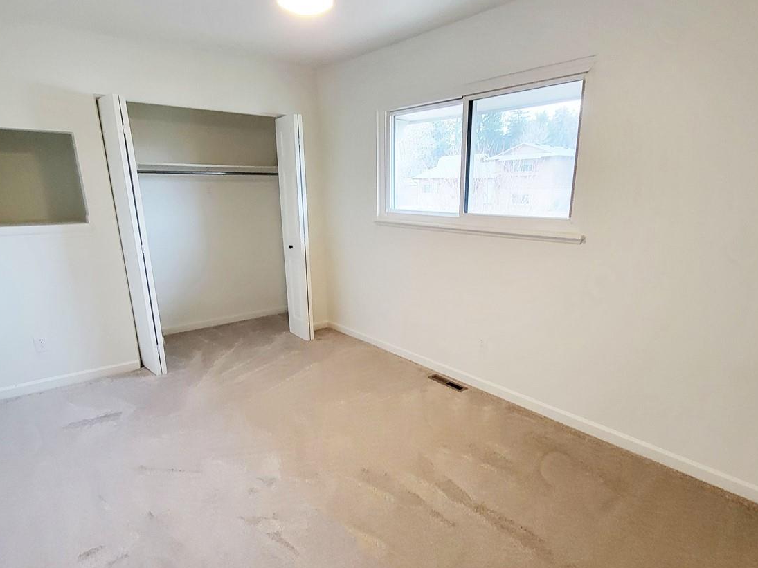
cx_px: 389
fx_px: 416
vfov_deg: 68.4
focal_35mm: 19
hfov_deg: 84.7
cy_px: 321
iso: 125
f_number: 2.2
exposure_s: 1/60
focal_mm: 2.2
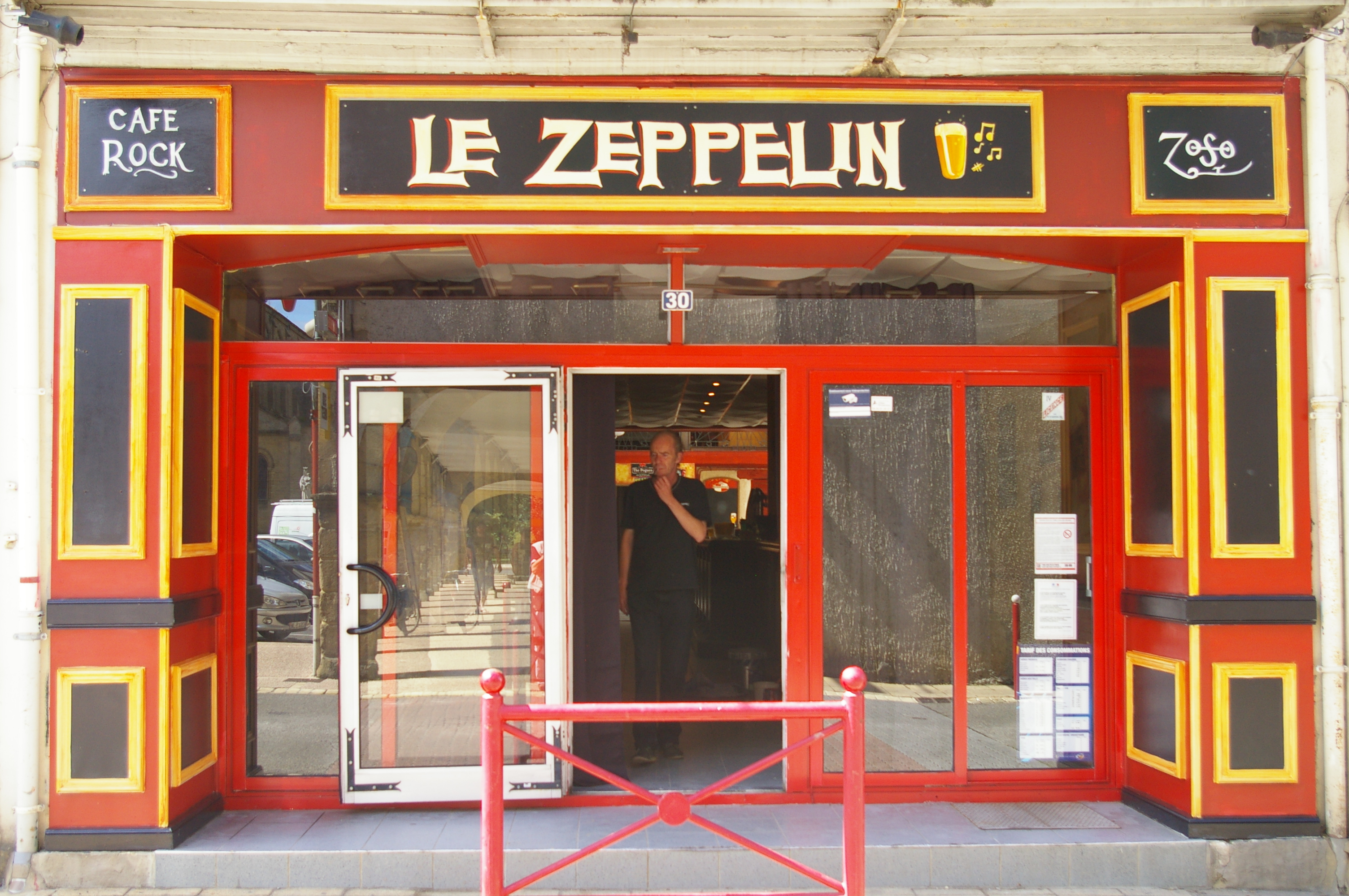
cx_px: 674
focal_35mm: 42
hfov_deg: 46.4
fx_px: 1572
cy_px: 448
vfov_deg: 31.8
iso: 400
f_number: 6.7
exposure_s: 1/180
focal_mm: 28
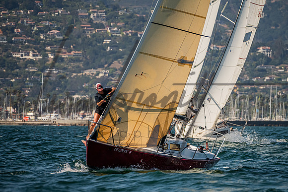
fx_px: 4092
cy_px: 122
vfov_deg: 2.7
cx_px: 172
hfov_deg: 4.0
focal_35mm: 511
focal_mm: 400
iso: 500
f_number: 8
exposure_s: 1/2500
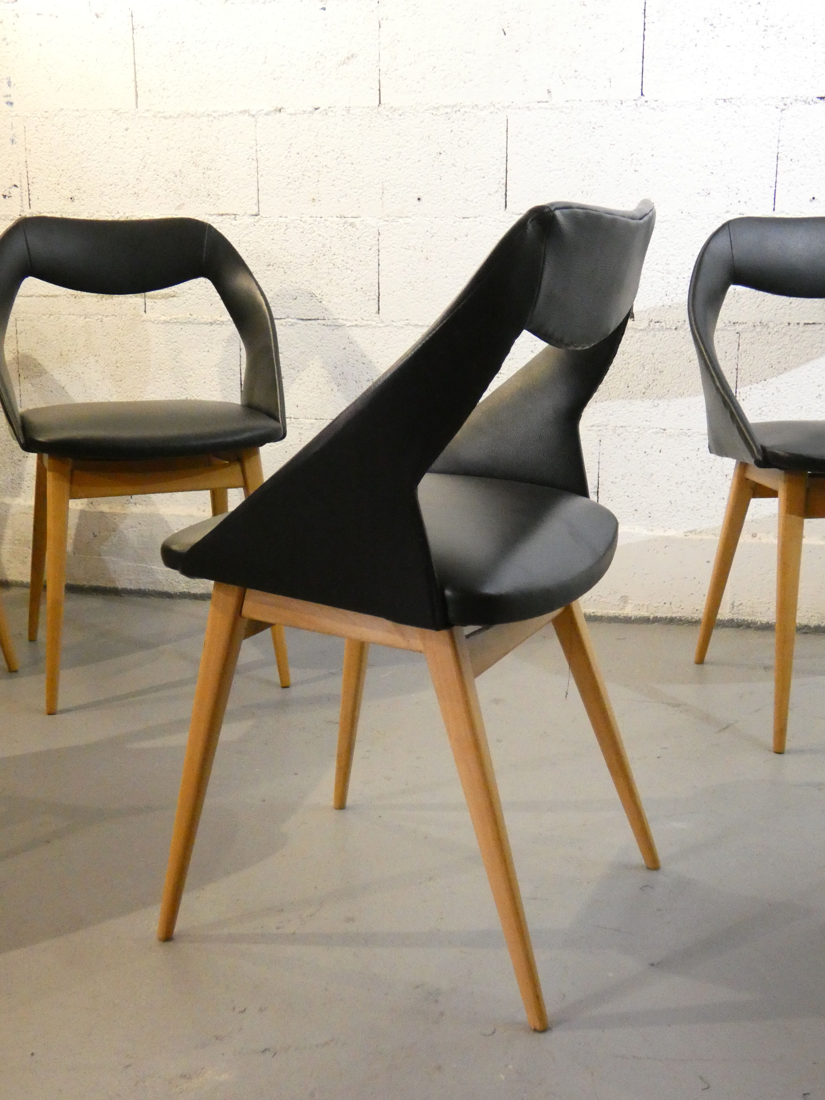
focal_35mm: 43
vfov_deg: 43.9
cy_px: 550
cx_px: 412
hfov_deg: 33.6
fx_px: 1366
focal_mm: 7.8
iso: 1600
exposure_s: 1/60
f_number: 3.7
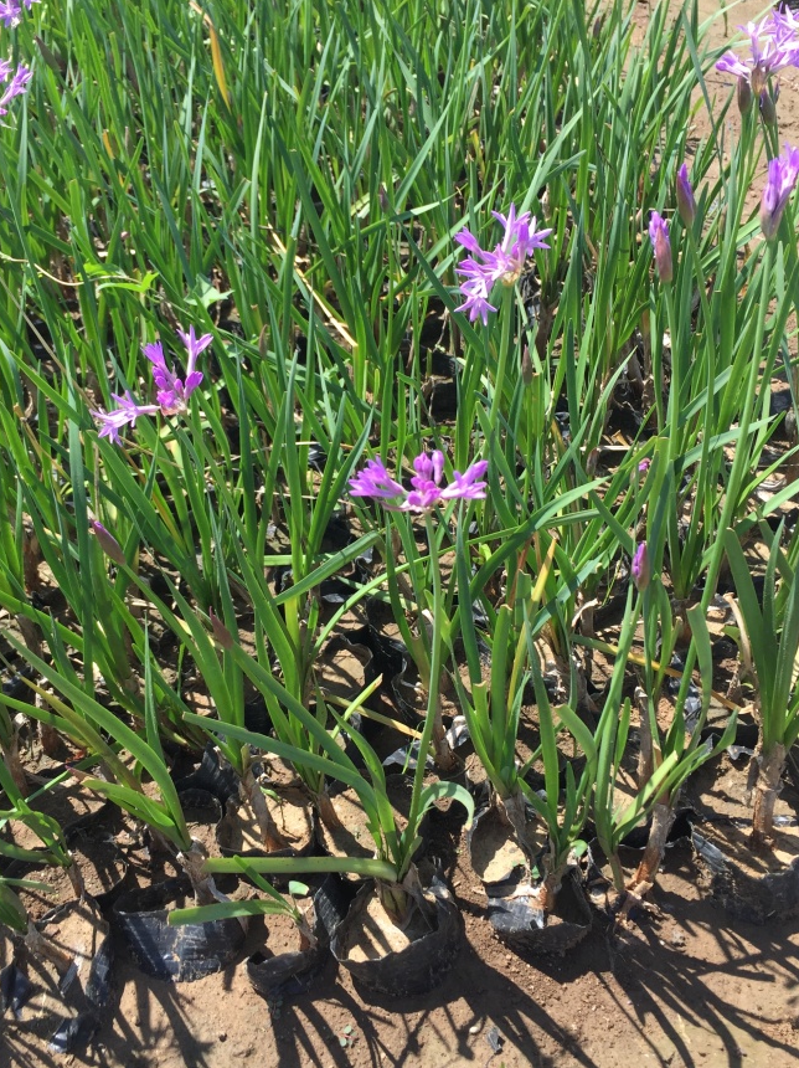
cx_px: 344
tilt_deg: -43.0
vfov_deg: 51.4
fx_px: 1109
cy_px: 538
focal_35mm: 36
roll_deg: +6.8
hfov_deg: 39.5
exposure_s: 1/807
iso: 32
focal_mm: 4.15
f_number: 2.2
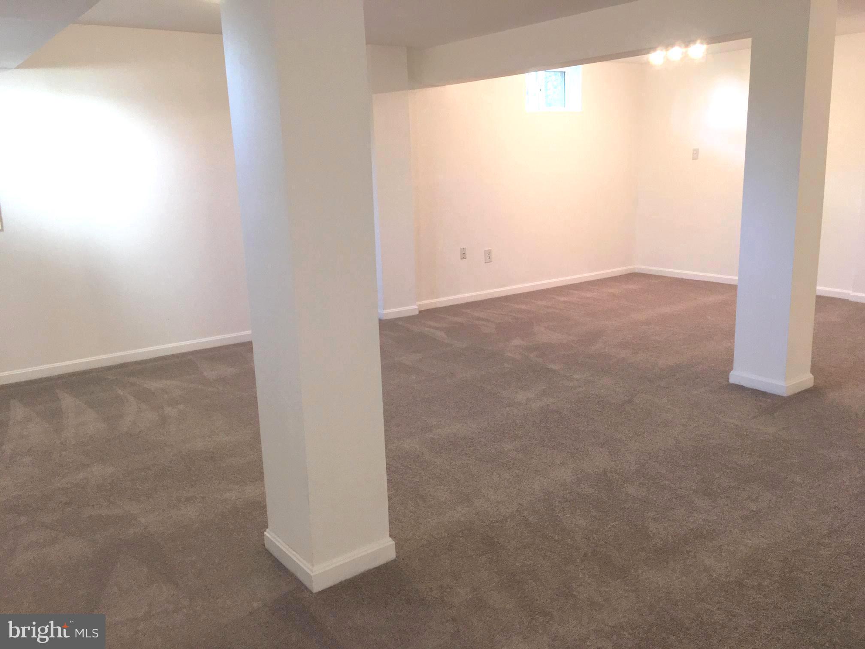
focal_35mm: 29
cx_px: 432
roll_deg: +1.4
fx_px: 725
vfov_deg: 48.2
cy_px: 324
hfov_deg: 61.7
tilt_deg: -11.8
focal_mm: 4.15
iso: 50
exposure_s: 1/30
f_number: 2.2
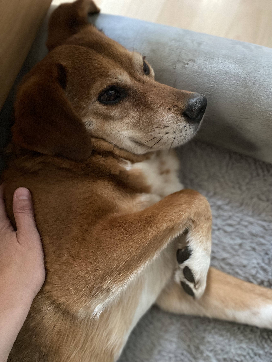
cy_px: 181
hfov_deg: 53.1
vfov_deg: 67.3
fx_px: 272
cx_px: 136
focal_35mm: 26
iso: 800
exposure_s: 1/30
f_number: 1.8
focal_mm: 4.25
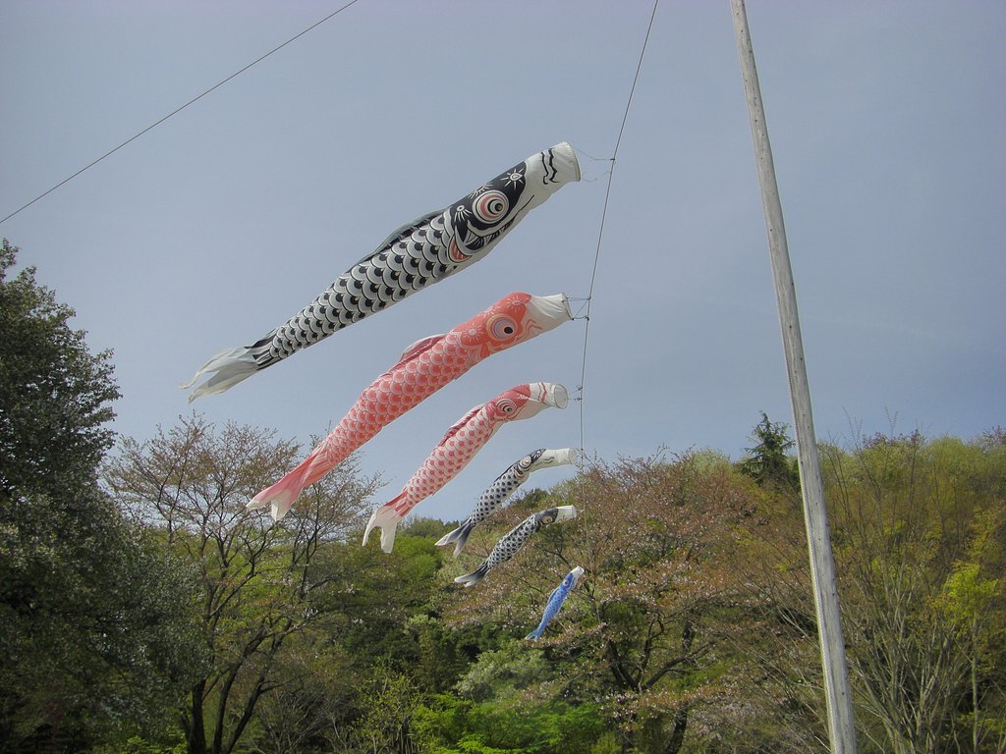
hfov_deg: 49.0
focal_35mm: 38
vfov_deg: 37.7
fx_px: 1104
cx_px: 503
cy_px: 377
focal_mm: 6.3
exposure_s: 1/640
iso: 50
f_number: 4.6
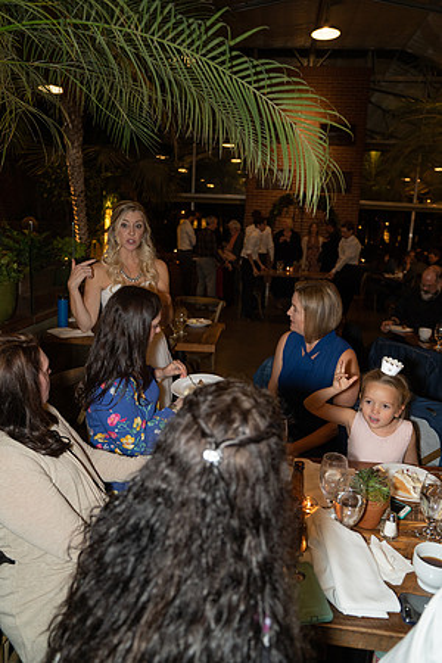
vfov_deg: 69.4
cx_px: 221
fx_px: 479
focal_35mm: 26
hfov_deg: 49.6
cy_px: 332
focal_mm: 26
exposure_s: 1/160
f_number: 2.8
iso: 2000
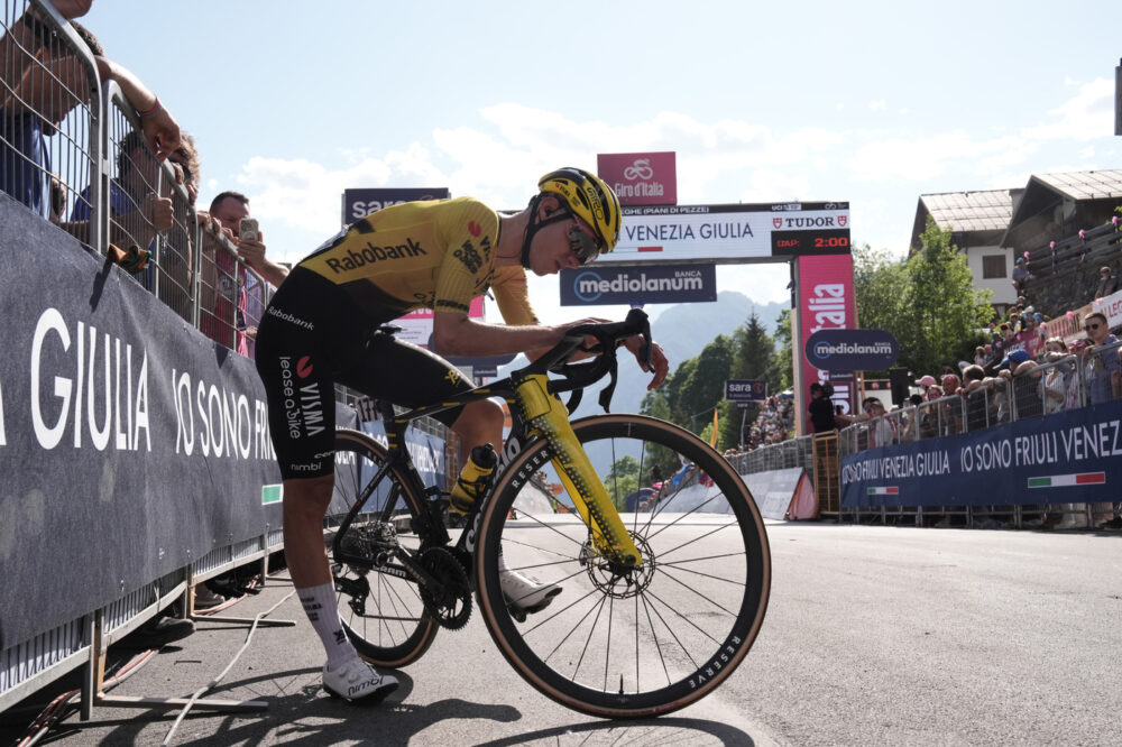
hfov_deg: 49.6
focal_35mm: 39
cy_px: 374
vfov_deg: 34.2
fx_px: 1215
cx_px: 561
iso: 1250
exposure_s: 1/2500
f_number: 8
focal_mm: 39
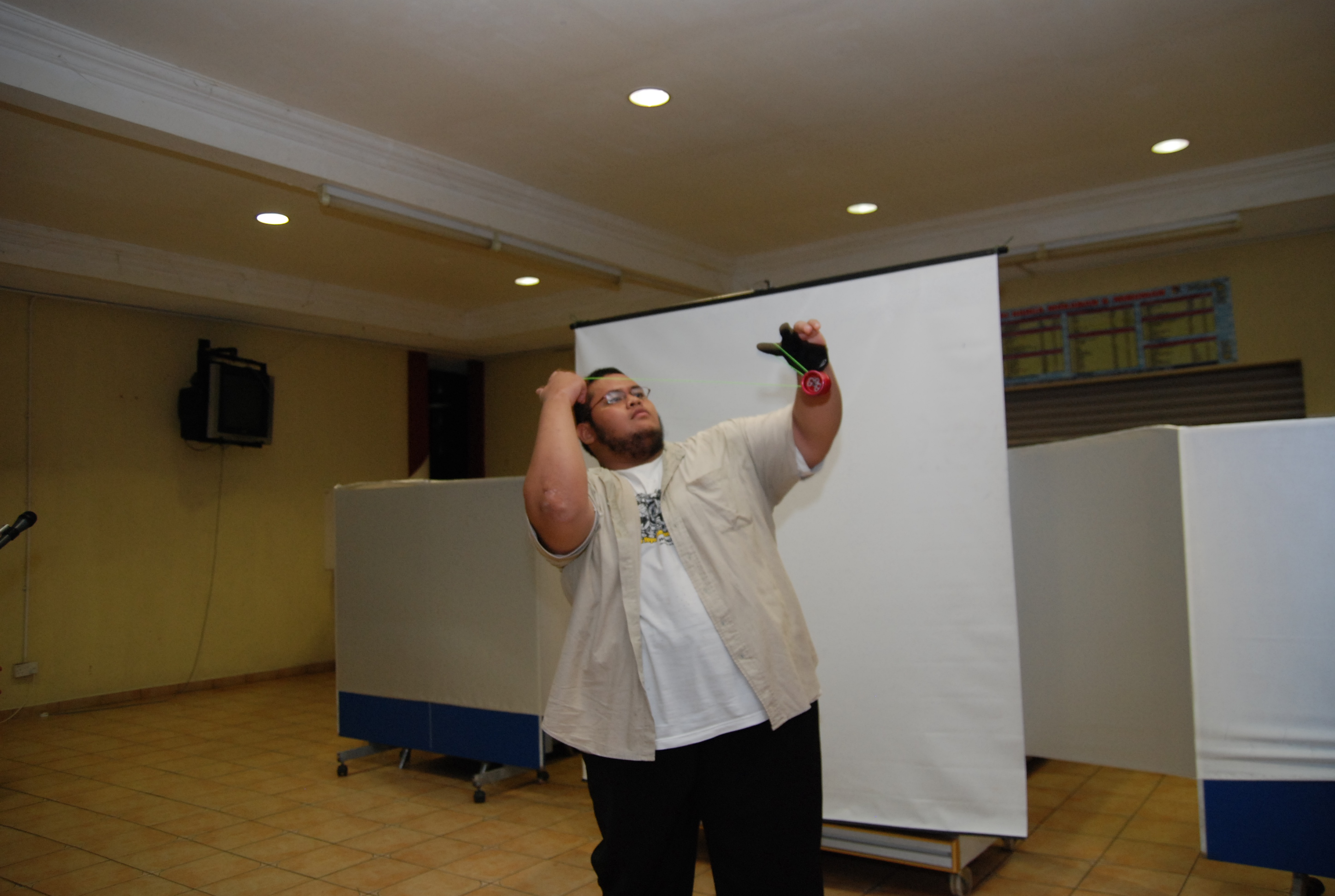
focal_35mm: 26
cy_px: 448
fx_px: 948
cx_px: 668
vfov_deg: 50.6
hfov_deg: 70.3
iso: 500
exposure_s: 1/125
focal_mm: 17
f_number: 2.8
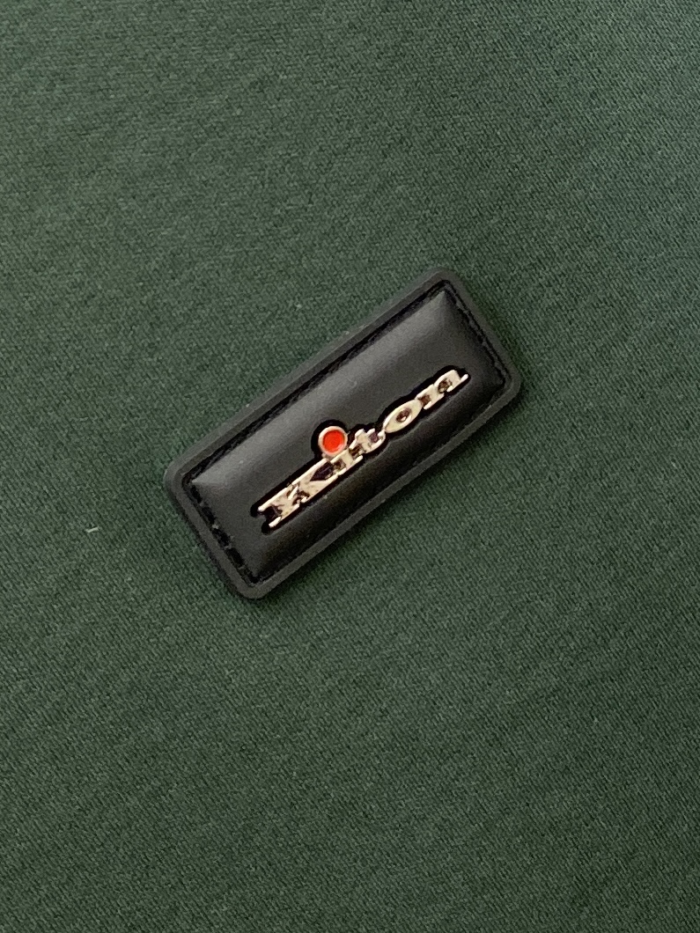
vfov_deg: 67.3
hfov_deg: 53.1
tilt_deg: -8.4
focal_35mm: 26
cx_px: 350
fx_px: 701
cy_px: 466
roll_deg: +29.4
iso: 125
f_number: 1.8
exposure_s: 1/104
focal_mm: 4.25
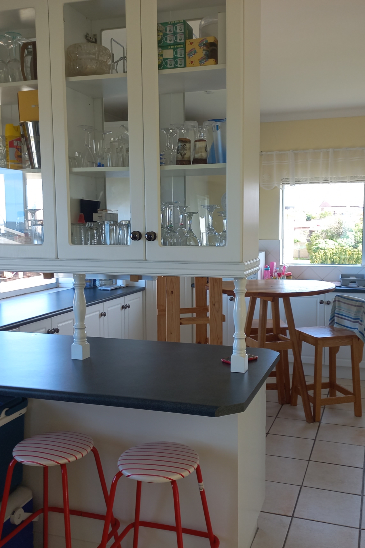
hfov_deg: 37.7
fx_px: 532
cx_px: 216
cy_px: 276
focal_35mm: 35
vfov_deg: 54.4
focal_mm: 4.6
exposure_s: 1/60
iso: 32
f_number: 1.8
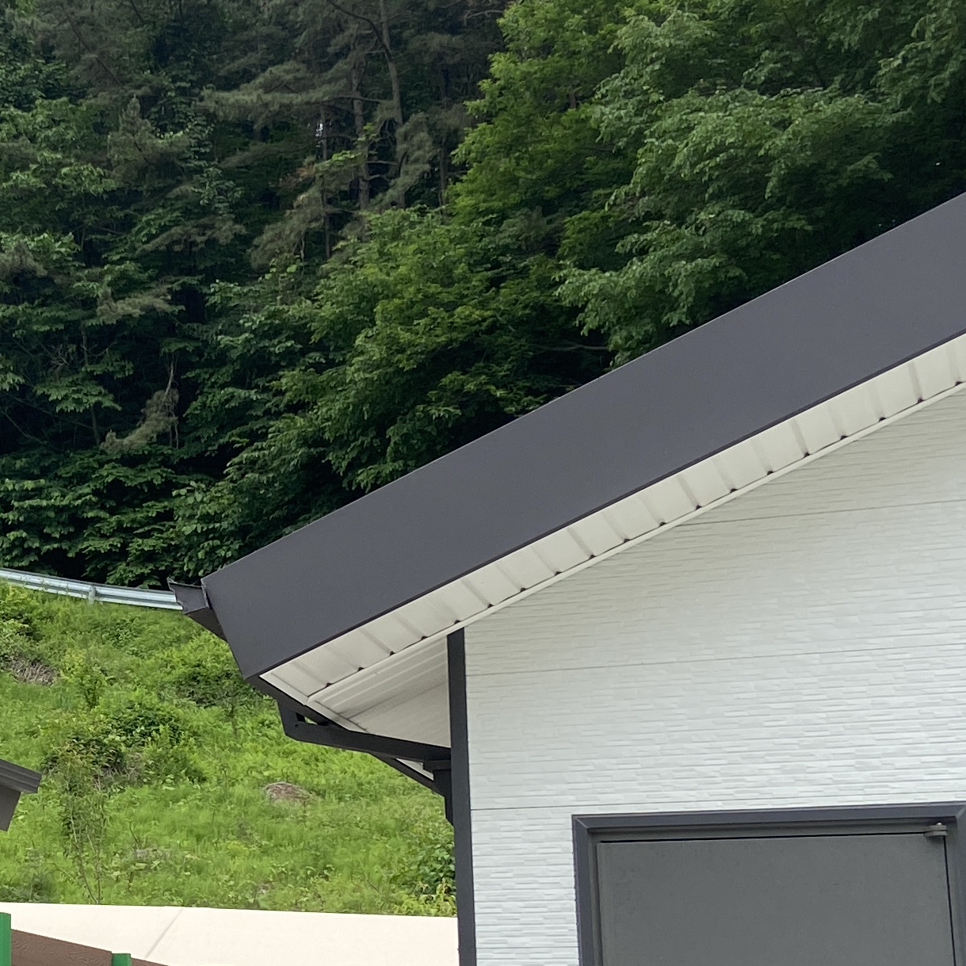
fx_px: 2399
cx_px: -97
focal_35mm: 76
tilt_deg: +10.8
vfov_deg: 22.7
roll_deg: -0.1
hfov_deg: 21.6
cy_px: 631
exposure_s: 1/1114
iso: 32
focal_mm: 4.25
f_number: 1.8
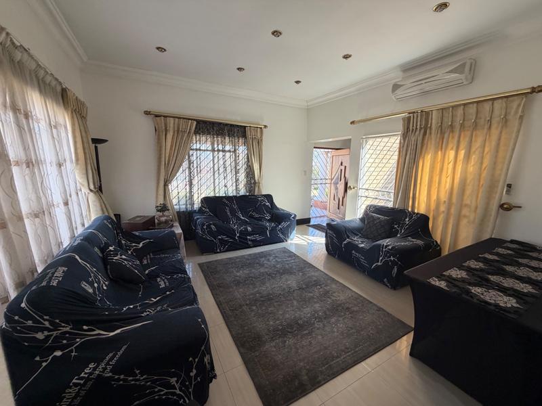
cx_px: 271
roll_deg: -0.6
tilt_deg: -7.8
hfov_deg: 102.1
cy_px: 203
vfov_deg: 85.7
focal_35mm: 14
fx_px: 219
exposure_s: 1/121
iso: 125
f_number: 2.2
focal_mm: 2.22
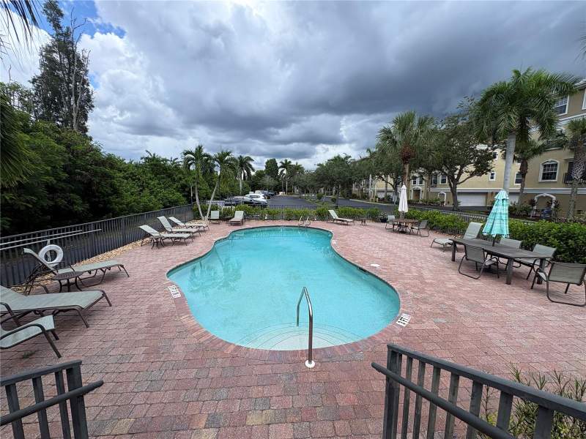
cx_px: 293
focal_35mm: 14
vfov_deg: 85.7
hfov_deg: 102.1
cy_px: 220
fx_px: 237
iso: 40
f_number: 2.2
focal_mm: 2.22
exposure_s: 1/488
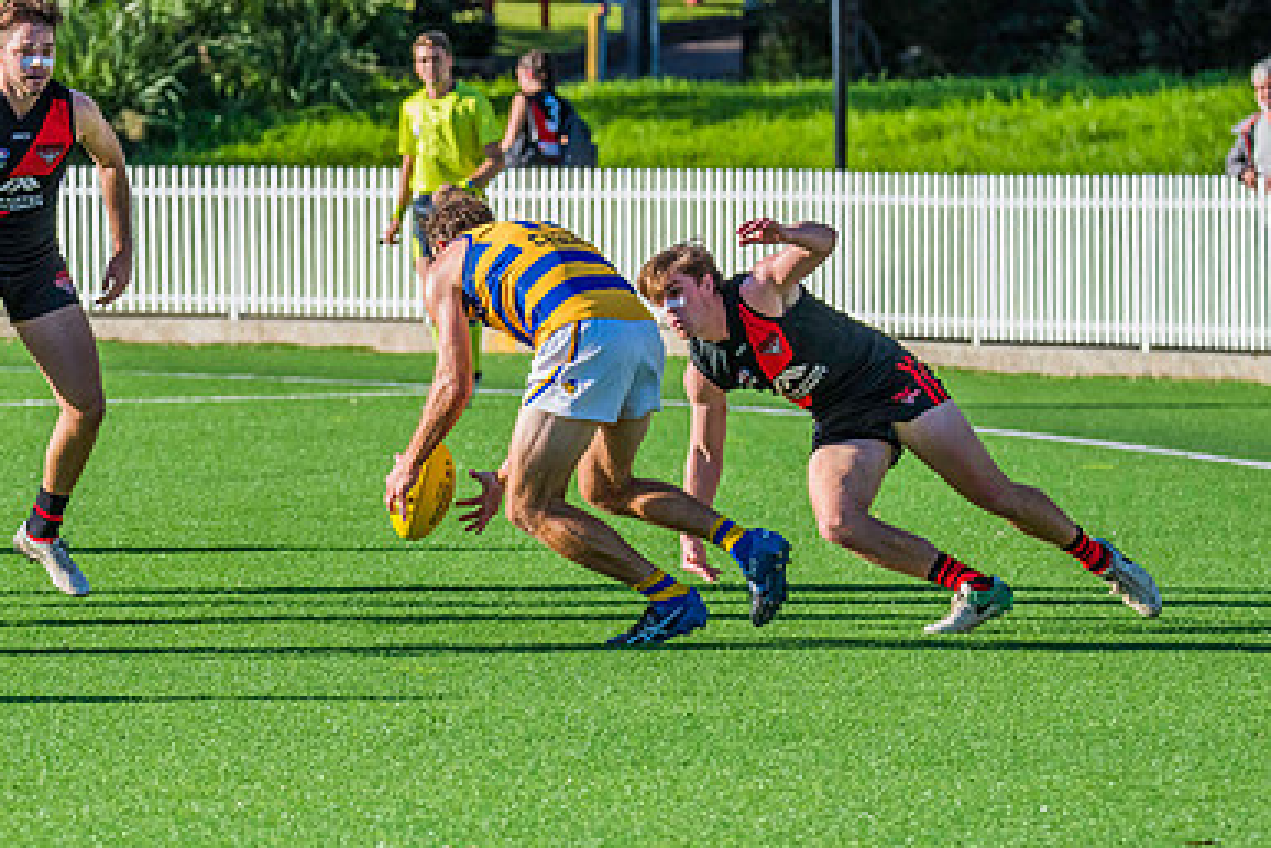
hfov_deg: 5.0
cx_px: 534
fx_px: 14445
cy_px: 377
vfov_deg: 3.4
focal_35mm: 409
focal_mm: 240
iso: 800
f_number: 8
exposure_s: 1/2000
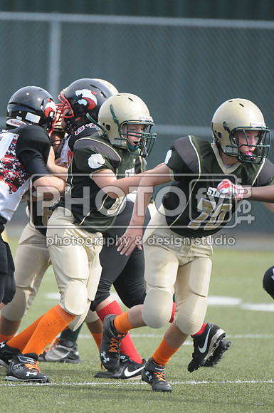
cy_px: 206
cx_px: 137
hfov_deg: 2.3
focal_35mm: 600
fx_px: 6870
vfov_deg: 3.4
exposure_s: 1/4000
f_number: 4
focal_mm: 400
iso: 1600
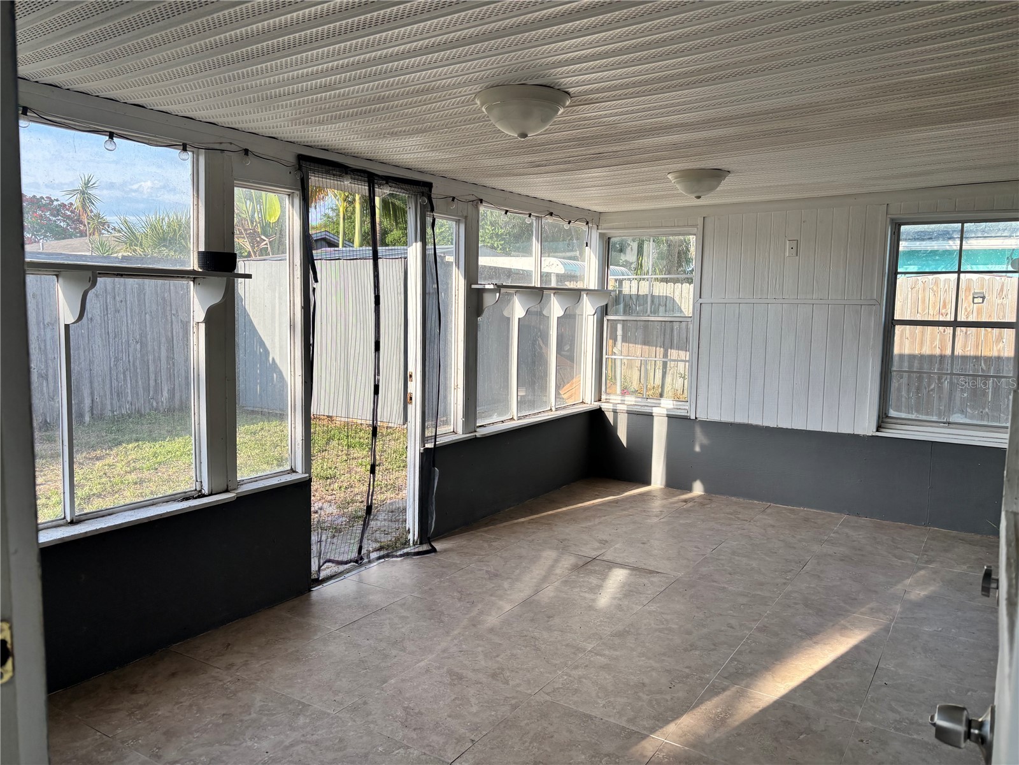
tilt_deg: -5.6
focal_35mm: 26
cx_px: 510
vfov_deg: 53.1
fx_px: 765
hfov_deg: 67.3
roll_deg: -0.7
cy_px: 382
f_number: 1.6
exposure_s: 1/688
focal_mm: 5.96
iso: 50
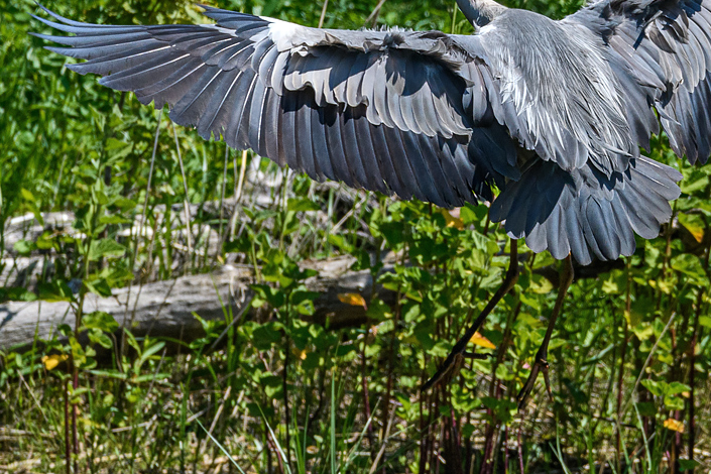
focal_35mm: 1532
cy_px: 160
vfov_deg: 0.9
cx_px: 467
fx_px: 30255
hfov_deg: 1.3
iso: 400
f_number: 7.1
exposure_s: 1/3200
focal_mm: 600
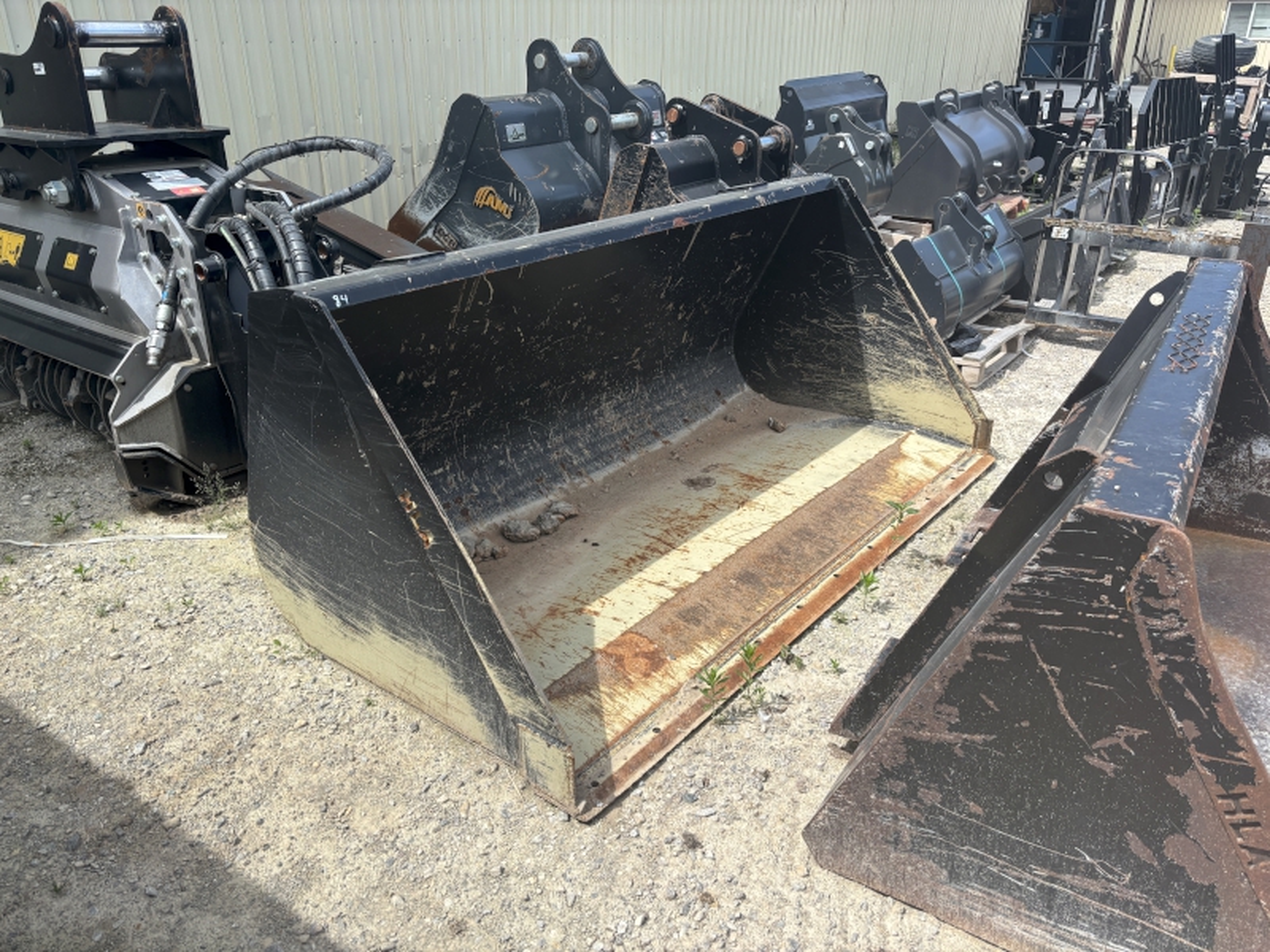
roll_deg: -1.5
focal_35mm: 26
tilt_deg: -24.7
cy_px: 476
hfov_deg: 67.3
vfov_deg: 53.1
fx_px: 954
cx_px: 635
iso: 50
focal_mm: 5.96
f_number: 1.6
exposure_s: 1/1642
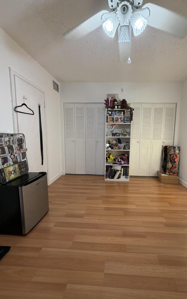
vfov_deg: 101.5
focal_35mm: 15
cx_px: 108
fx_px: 122
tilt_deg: -6.9
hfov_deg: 74.3
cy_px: 149
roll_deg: -1.5
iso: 250
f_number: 2.2
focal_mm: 2.22
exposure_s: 1/120
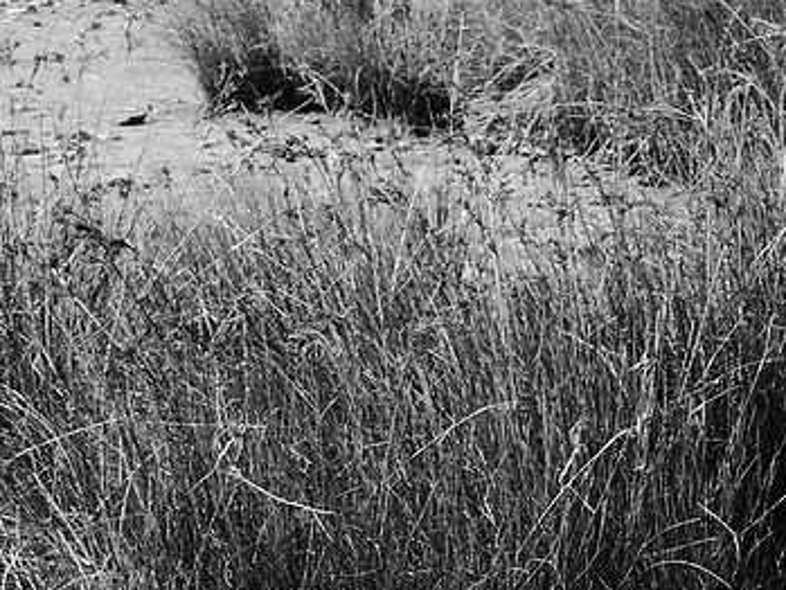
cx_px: 1349
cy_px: 1509
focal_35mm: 185
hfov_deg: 10.2
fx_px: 4202
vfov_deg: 7.4
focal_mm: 28
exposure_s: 1/200
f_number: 8
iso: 200
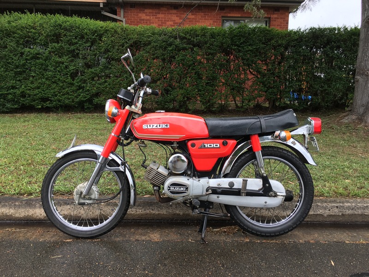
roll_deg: +0.0
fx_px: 309
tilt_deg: -7.9
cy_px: 138
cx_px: 184
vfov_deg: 48.2
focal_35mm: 29
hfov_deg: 61.7
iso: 25
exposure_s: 1/293
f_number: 2.2
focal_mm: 4.15
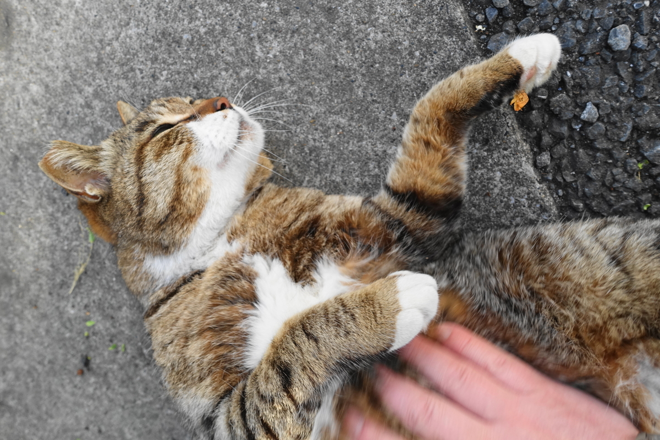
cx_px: 330
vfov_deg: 53.1
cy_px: 220
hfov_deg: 73.7
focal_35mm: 24
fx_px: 440
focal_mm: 8.8
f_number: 4
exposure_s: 1/160
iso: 250
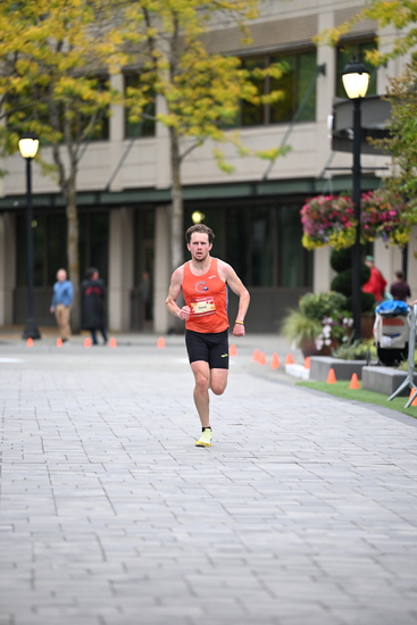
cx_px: 208
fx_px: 3473
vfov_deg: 10.3
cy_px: 312
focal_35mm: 200
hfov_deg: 6.9
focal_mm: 200
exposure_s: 1/800
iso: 1600
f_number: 2.8
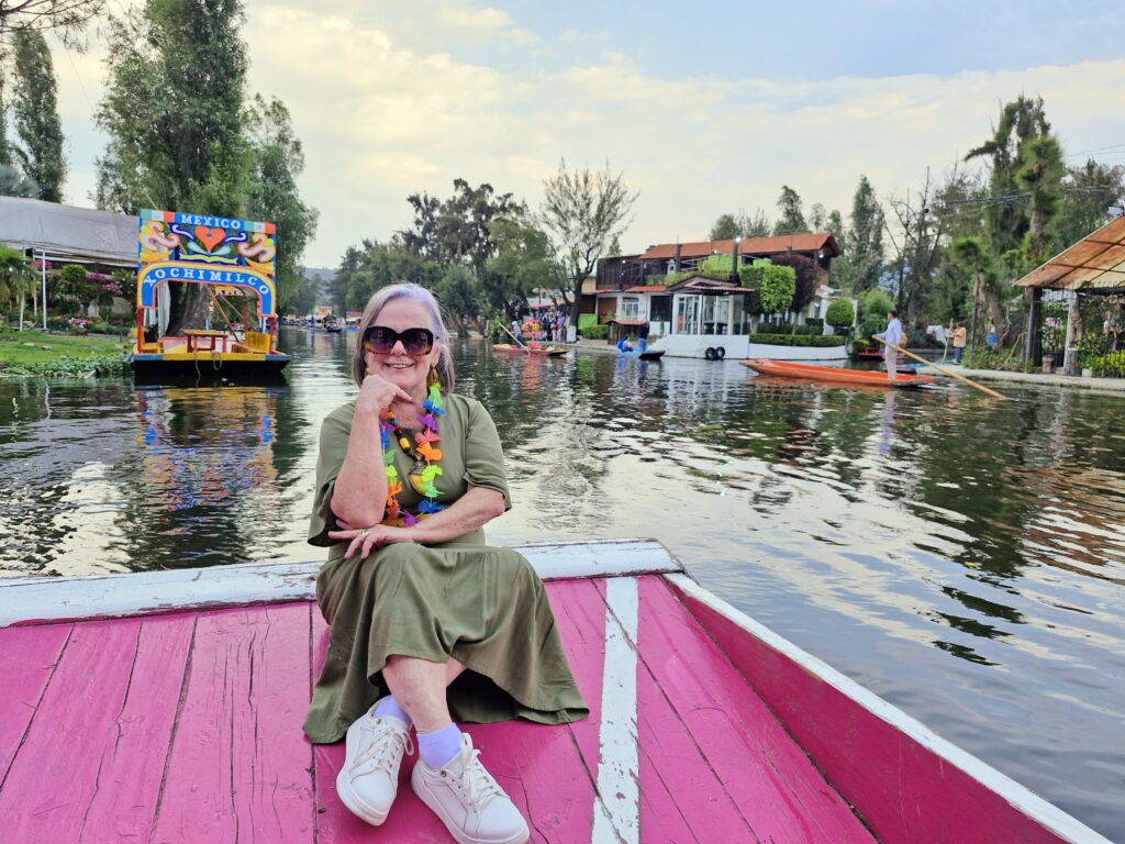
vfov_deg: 58.9
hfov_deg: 73.9
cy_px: 422
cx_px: 562
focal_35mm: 23
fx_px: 747
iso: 50
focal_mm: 5.54
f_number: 1.8
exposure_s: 1/208
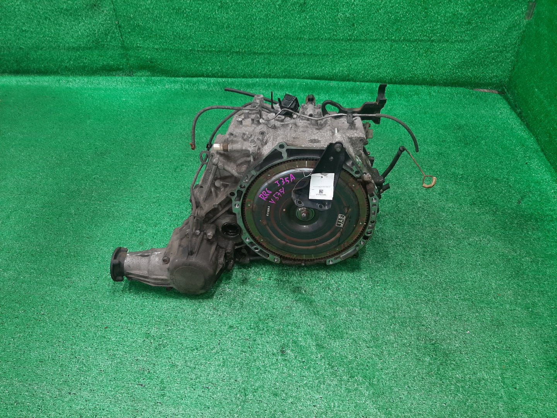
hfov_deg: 67.3
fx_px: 418
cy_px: 209
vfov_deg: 53.1
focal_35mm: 26
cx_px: 278
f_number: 1.7
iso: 137
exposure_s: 1/50
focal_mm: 3.93
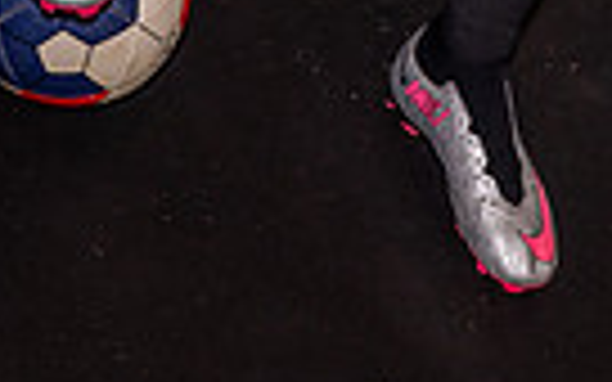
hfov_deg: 17.6
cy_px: -562
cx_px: 428
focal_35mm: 118
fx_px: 1968
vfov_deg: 9.7
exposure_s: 1/250
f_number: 8
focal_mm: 35
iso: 1250
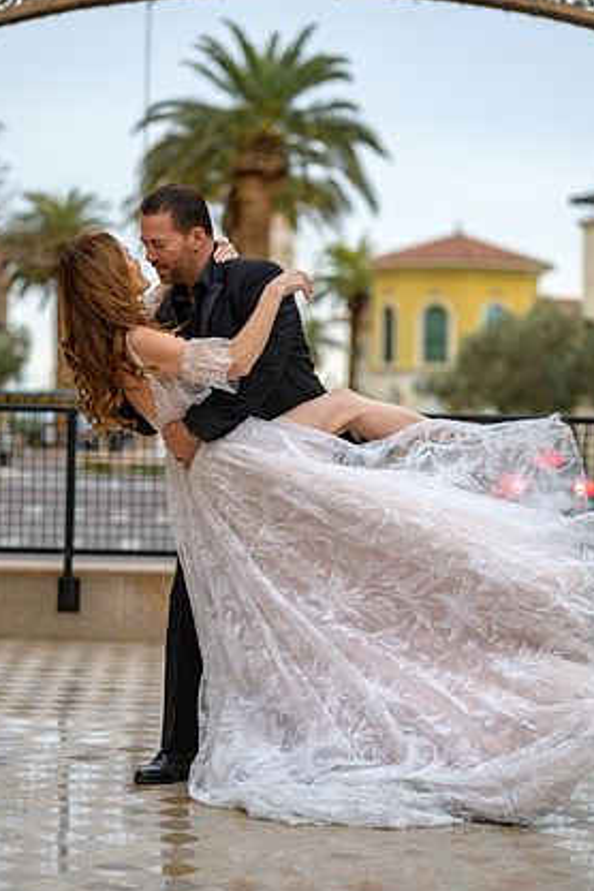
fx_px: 2722
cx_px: 310
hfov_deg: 12.5
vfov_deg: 18.6
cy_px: 459
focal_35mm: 110
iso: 180
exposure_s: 1/640
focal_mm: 102
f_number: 2.8
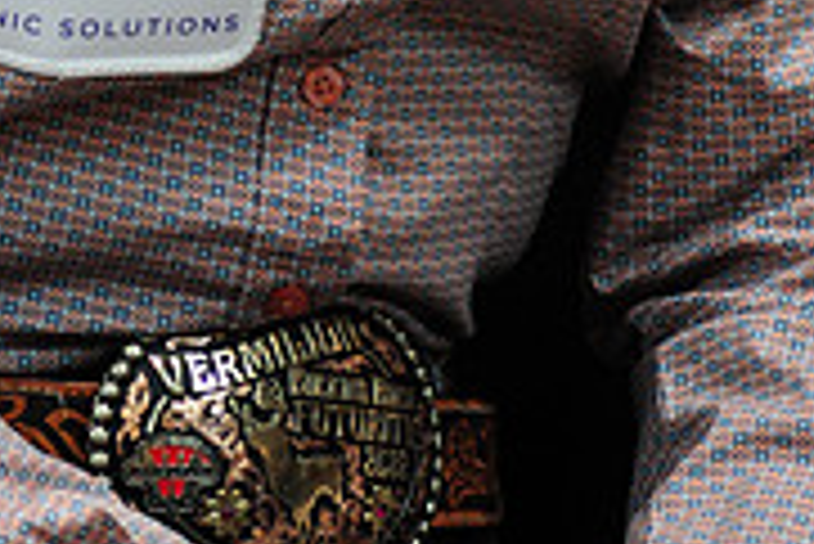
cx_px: 236
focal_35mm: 393
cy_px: -724
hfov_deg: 5.2
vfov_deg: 3.5
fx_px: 8893
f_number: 4
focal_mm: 82
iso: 640
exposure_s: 1/125
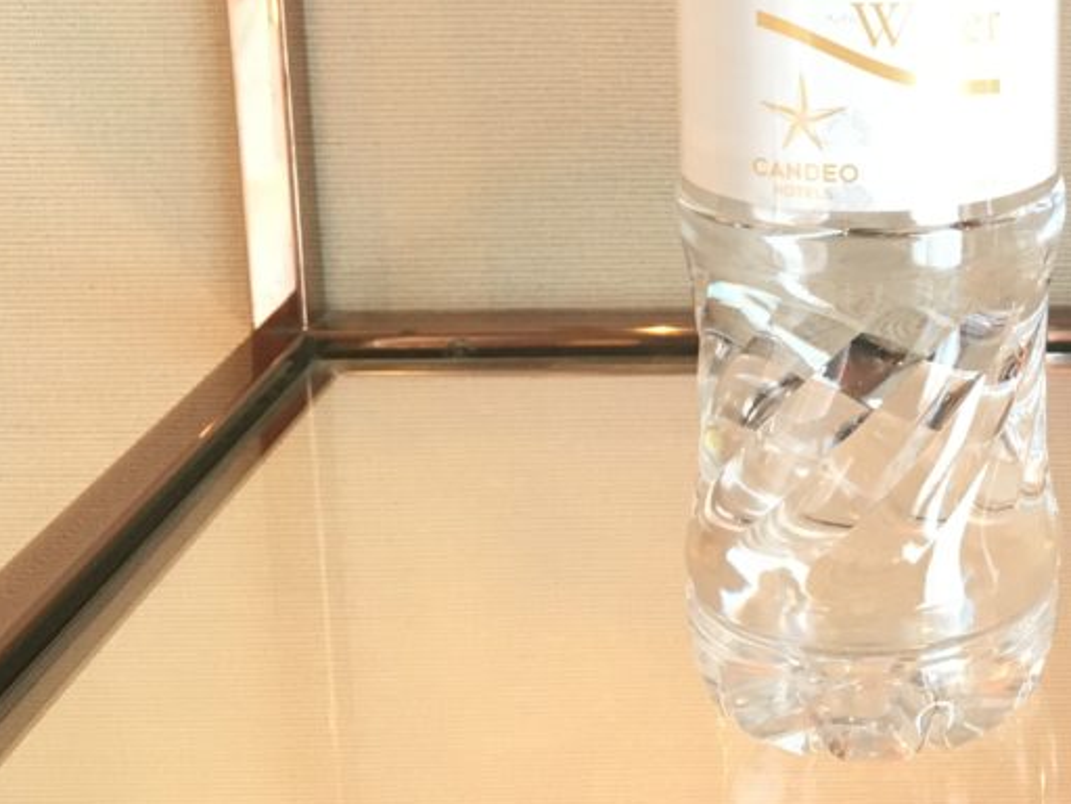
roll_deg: +0.0
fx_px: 1794
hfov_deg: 31.3
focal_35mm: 58
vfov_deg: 24.5
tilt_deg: -11.2
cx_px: 1017
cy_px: 80
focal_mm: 4.15
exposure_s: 1/33
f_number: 2.2
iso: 250
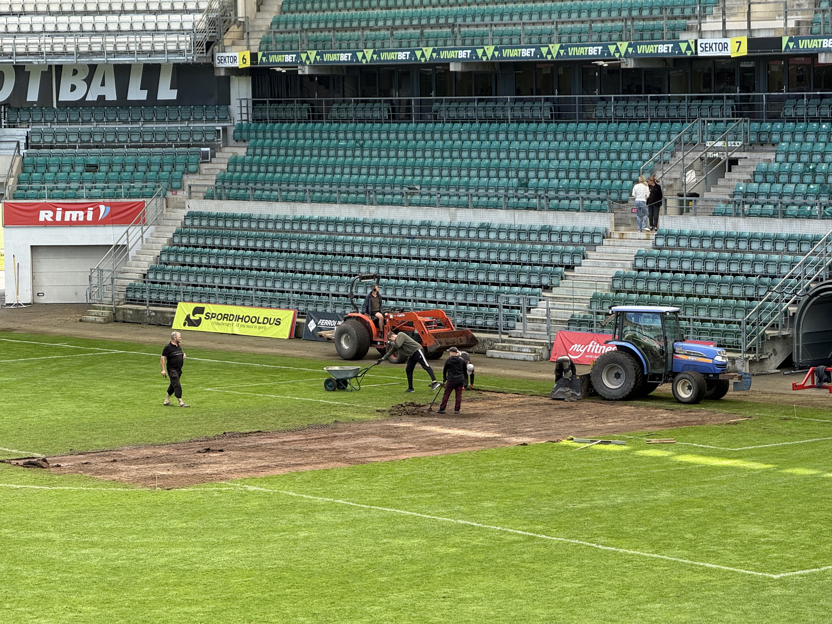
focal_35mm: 120
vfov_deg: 12.3
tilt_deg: -4.8
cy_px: 312
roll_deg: +1.0
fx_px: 2884
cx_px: 416
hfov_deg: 16.4
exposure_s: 1/325
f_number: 2.8
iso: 50
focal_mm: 15.66
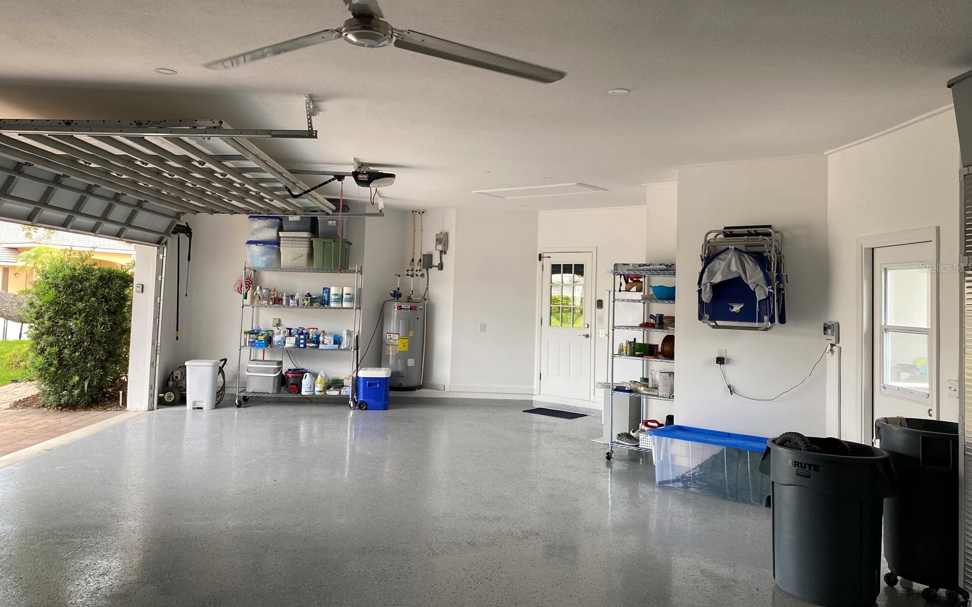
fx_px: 742
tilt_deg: +3.3
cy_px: 267
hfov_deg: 66.5
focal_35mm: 28
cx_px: 484
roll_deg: -1.6
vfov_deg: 44.4
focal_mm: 4.25
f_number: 1.8
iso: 50
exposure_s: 1/122
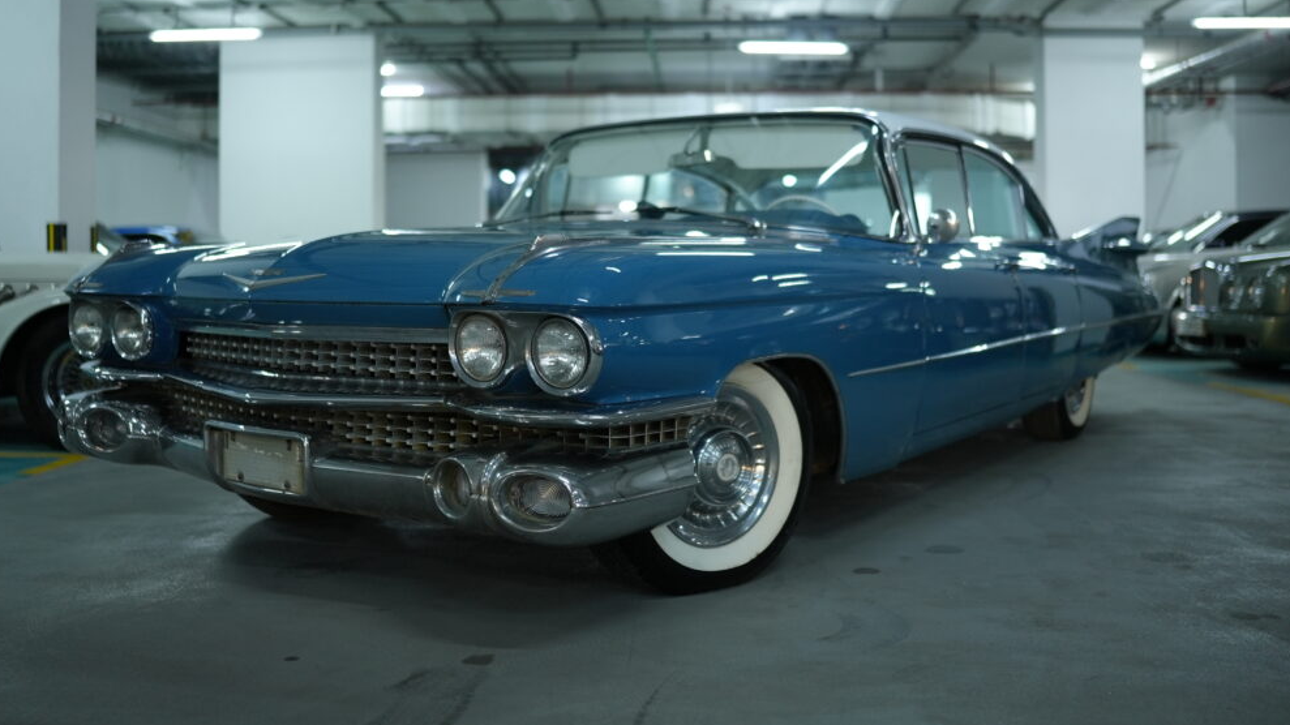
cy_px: 283
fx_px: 1300
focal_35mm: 38
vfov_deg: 31.1
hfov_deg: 52.8
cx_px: 631
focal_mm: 35
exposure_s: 1/125
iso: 800
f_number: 1.4
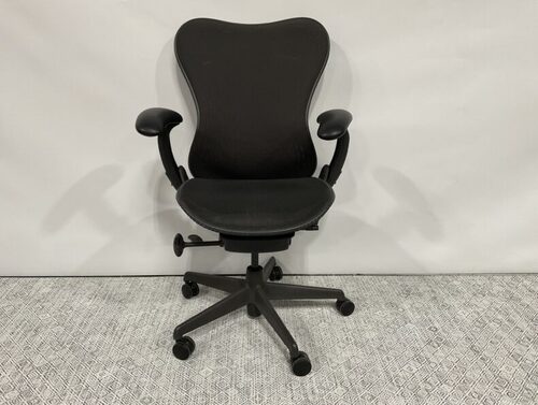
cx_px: 269
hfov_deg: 61.6
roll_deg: -2.1
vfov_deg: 48.4
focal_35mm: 29
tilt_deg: -18.2
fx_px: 452
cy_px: 202
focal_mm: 3
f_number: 1.8
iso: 80
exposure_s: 1/60
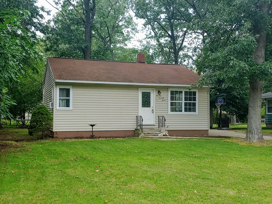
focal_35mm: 40
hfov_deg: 46.8
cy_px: 102
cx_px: 136
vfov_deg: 36.0
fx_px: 314
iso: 50
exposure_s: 1/585
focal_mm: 4.23
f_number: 1.5
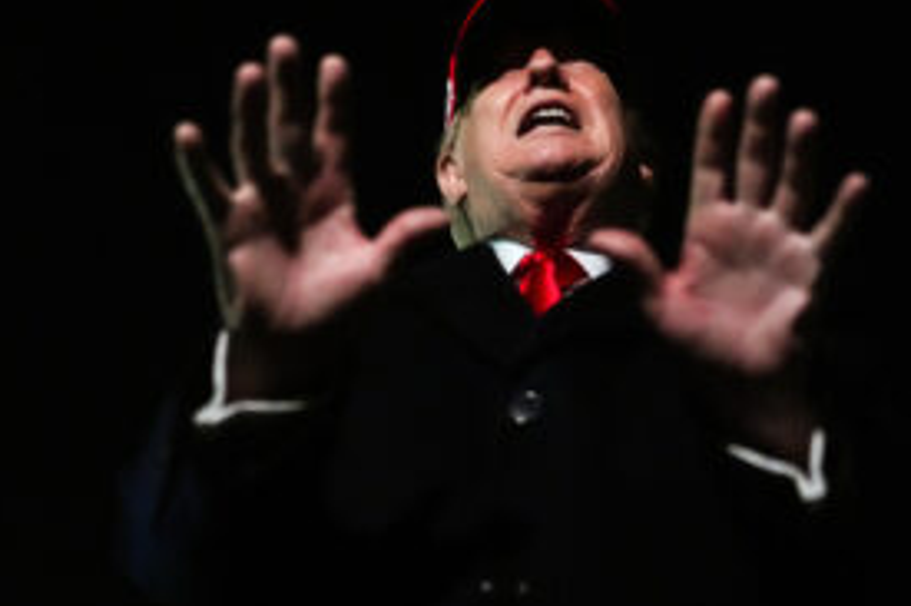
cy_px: 291
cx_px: 530
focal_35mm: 71
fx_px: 1796
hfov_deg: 28.4
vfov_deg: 19.2
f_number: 2
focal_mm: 50
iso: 8000
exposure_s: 1/250
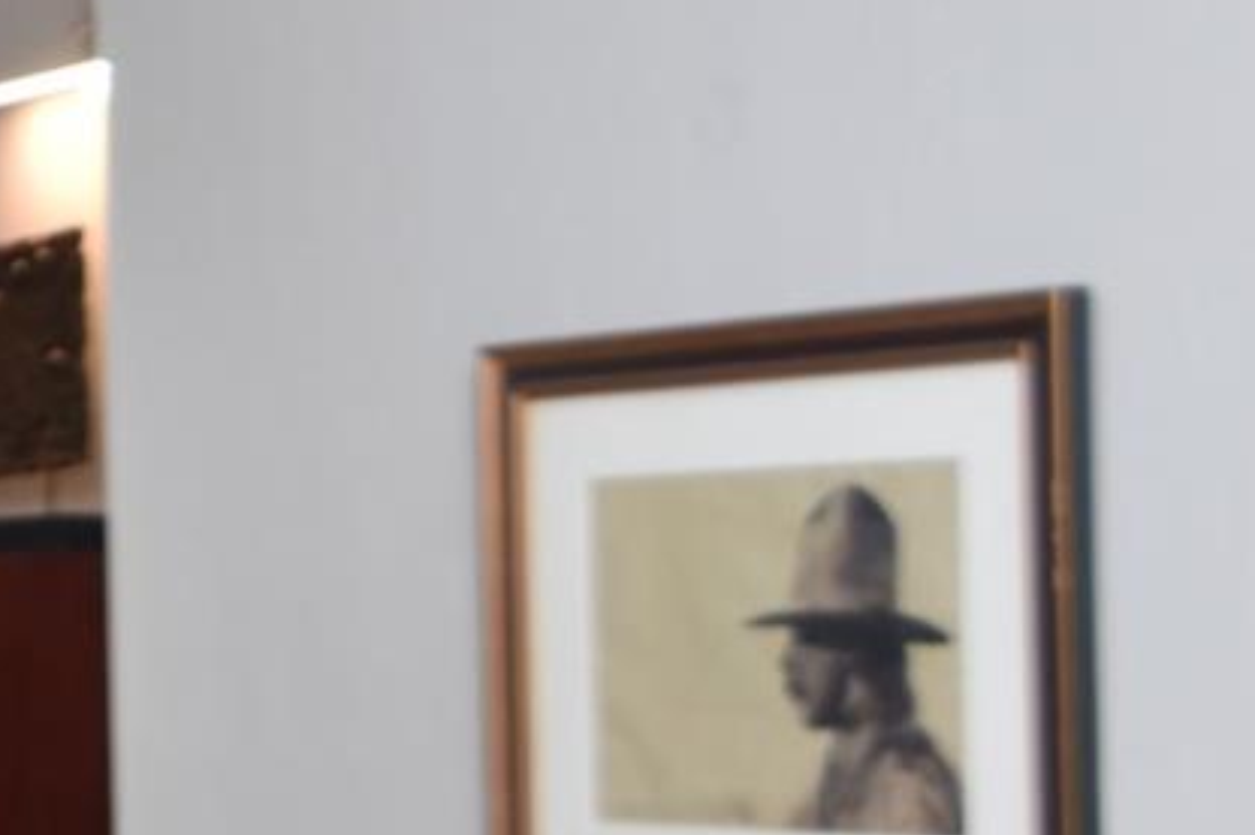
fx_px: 4425
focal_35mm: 127
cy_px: 953
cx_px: -980
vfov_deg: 10.6
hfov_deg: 14.3
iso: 280
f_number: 4
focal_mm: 22
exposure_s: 1/60
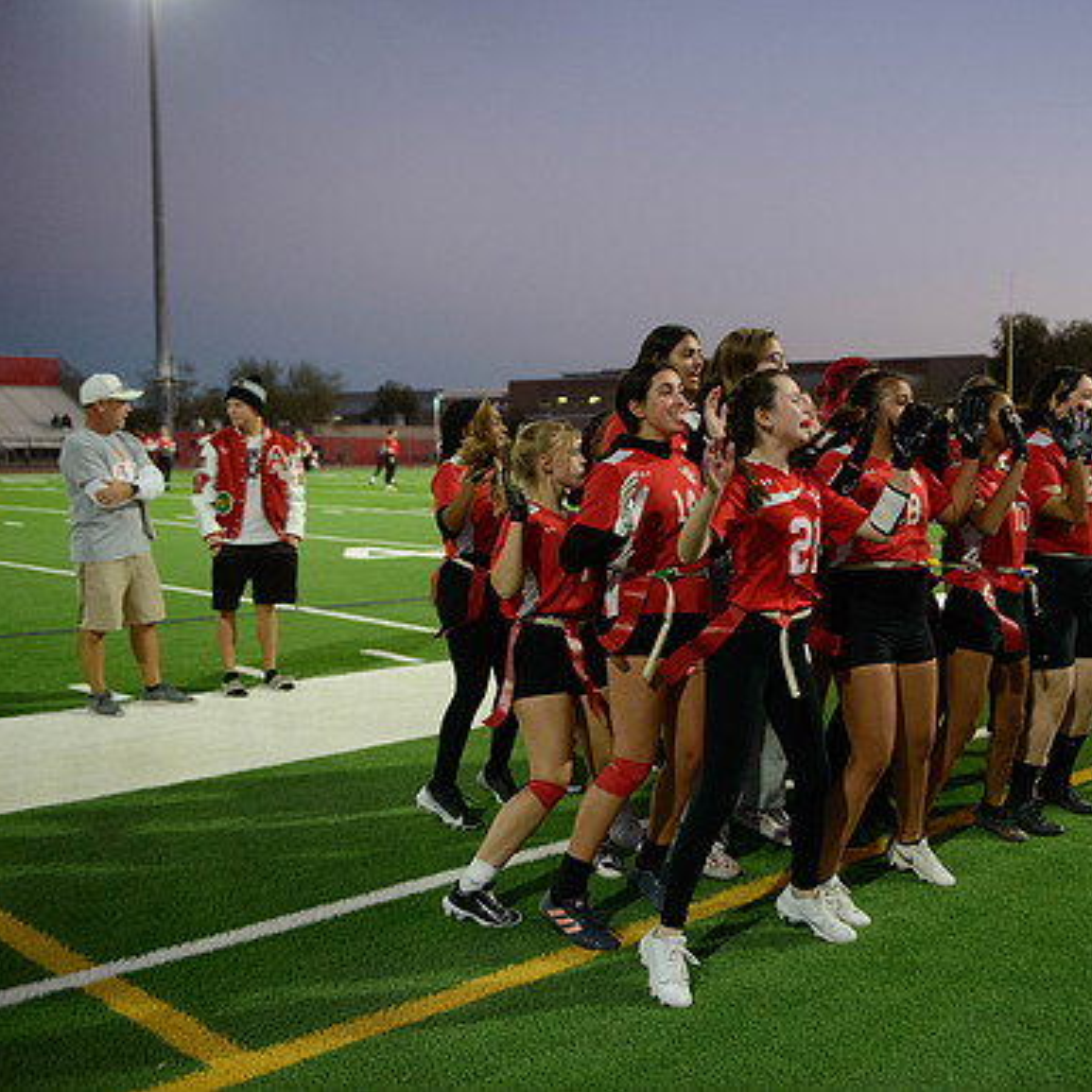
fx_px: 1463
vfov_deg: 40.9
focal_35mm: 41
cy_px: 546
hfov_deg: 40.0
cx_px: 791
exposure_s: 1/640
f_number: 2.8
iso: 3200
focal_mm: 32
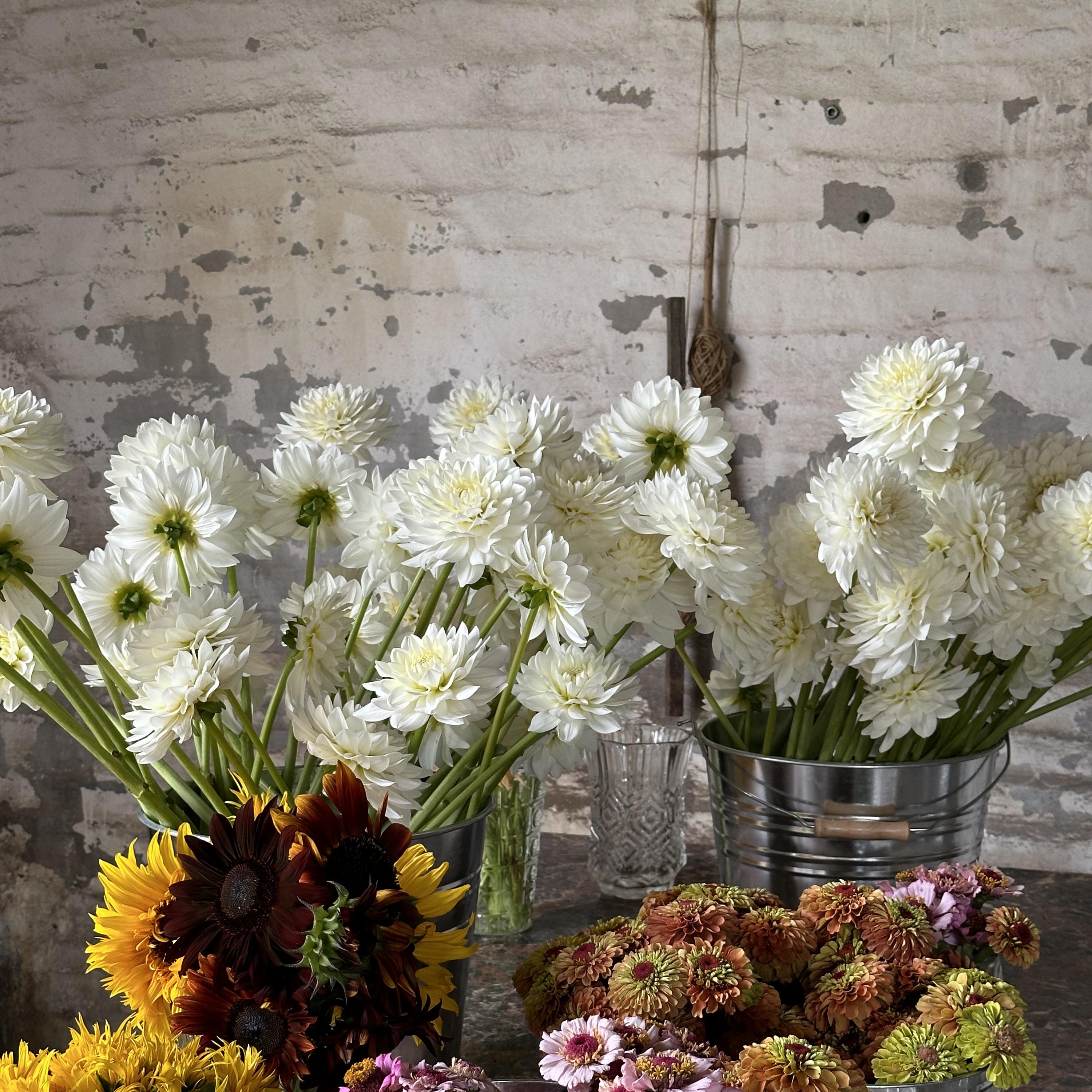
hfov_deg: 30.0
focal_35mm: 57
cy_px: 708
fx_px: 2034
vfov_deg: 29.9
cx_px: 545
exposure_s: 1/60
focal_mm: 6.86
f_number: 1.78
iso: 100
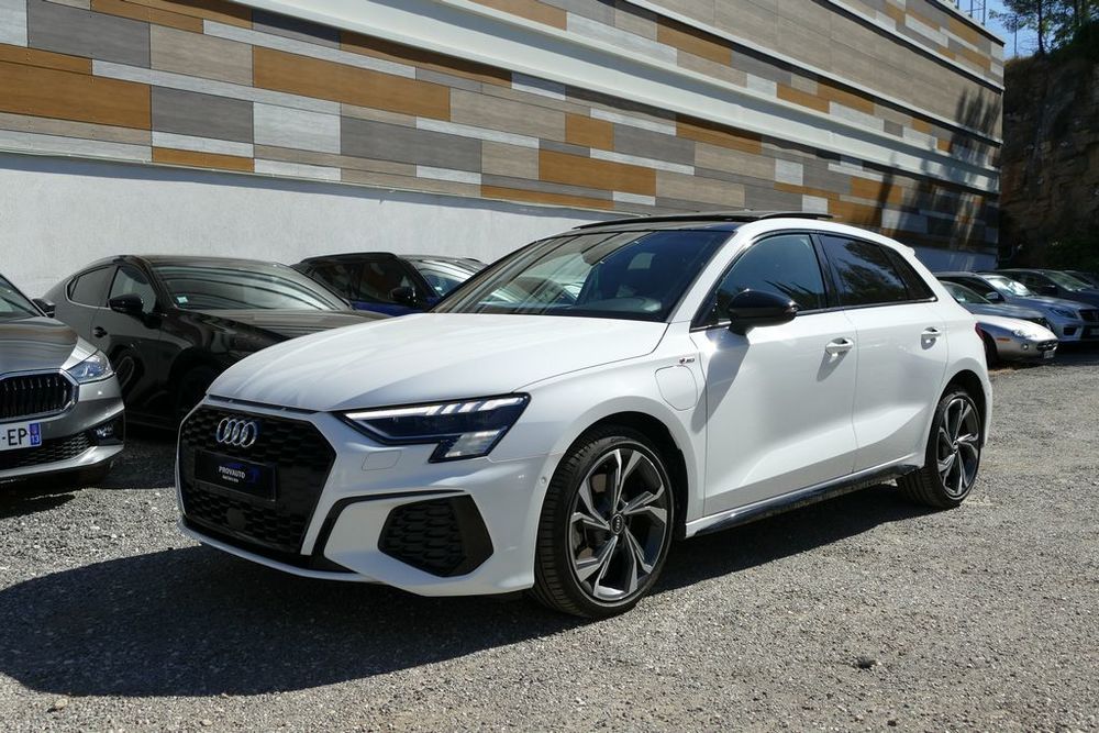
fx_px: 1007
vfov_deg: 40.0
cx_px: 550
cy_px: 366
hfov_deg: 57.2
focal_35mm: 33
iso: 125
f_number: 3.5
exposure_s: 1/1600
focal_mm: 12.12
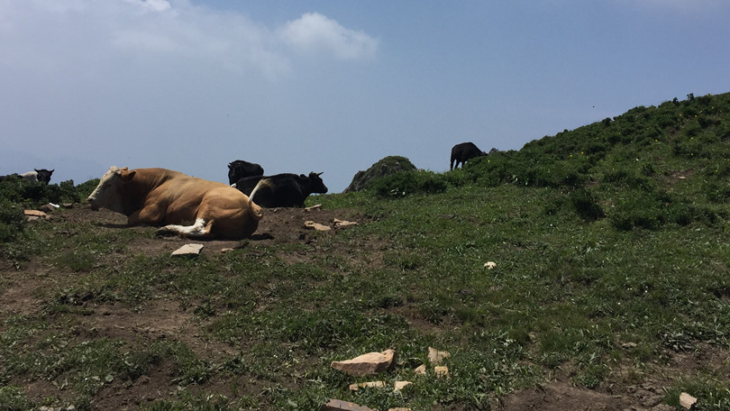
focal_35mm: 39
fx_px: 755
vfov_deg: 29.7
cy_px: 81
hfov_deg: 51.6
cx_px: 362
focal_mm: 4.15
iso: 32
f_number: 2.2
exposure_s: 1/4405
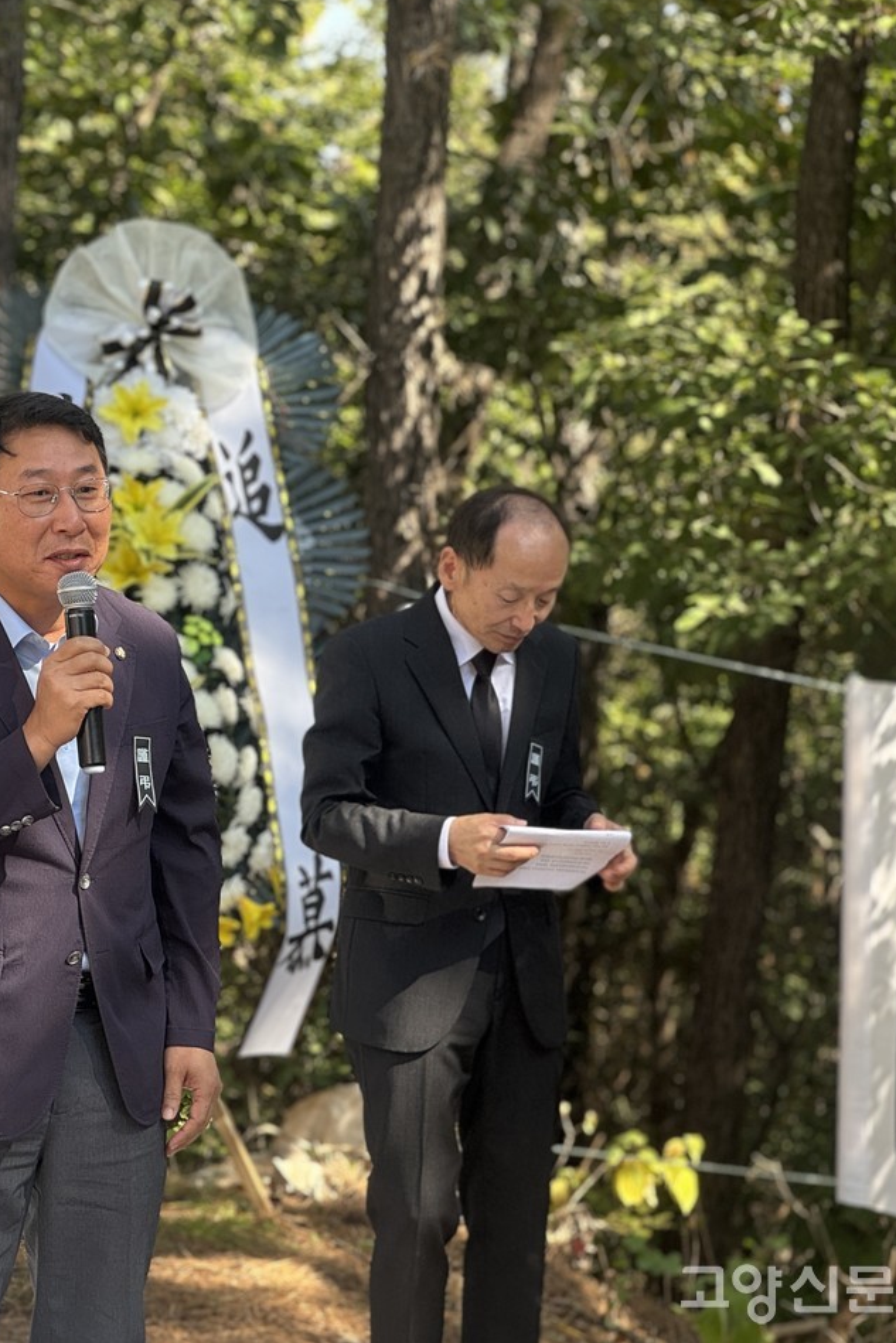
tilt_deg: -2.4
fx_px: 4030
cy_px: 667
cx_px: 8
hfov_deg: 12.5
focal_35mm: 108
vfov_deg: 18.9
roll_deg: -0.2
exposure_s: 1/99
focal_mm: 9
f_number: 2.8
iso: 32
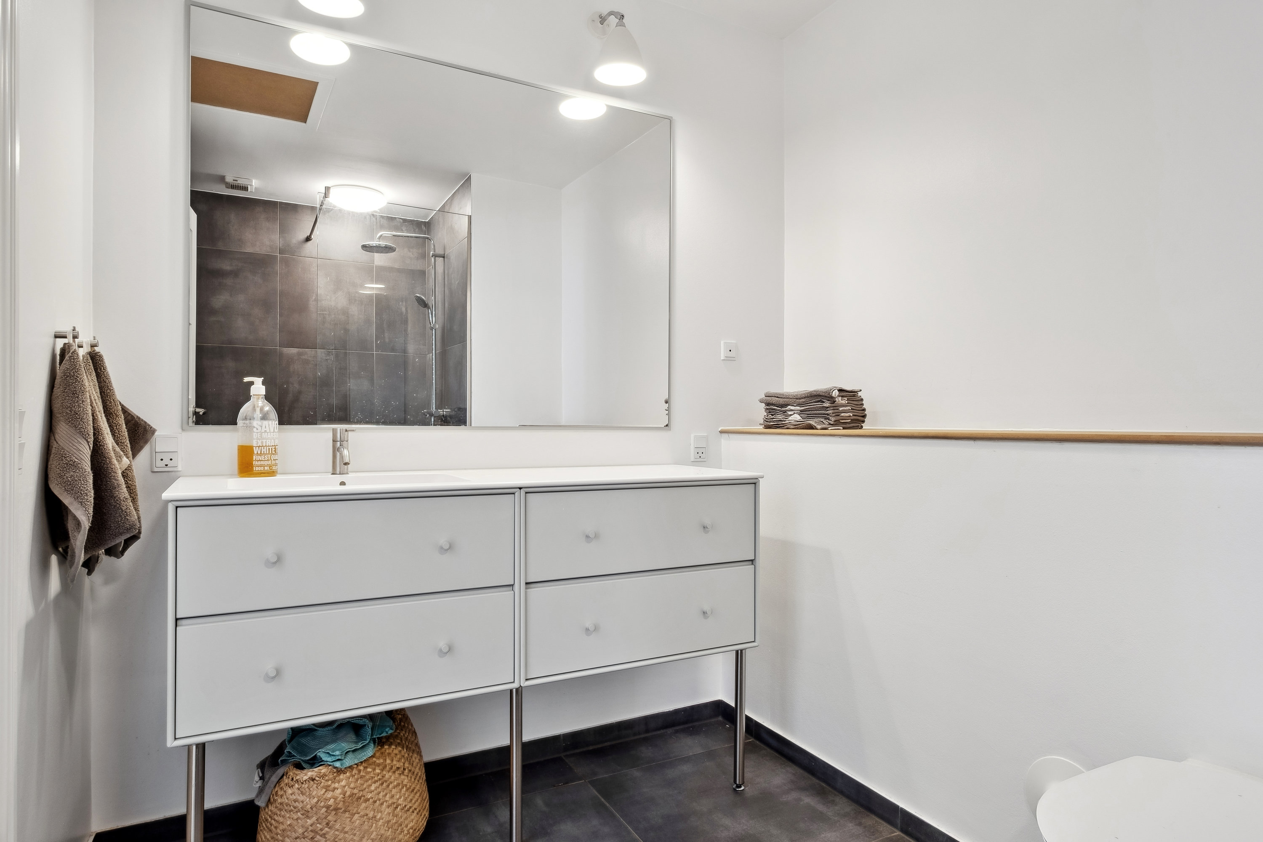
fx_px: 702
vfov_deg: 61.9
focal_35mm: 20
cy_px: 421
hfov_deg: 84.0
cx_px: 632
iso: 160
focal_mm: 13.2
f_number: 10
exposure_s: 1/2
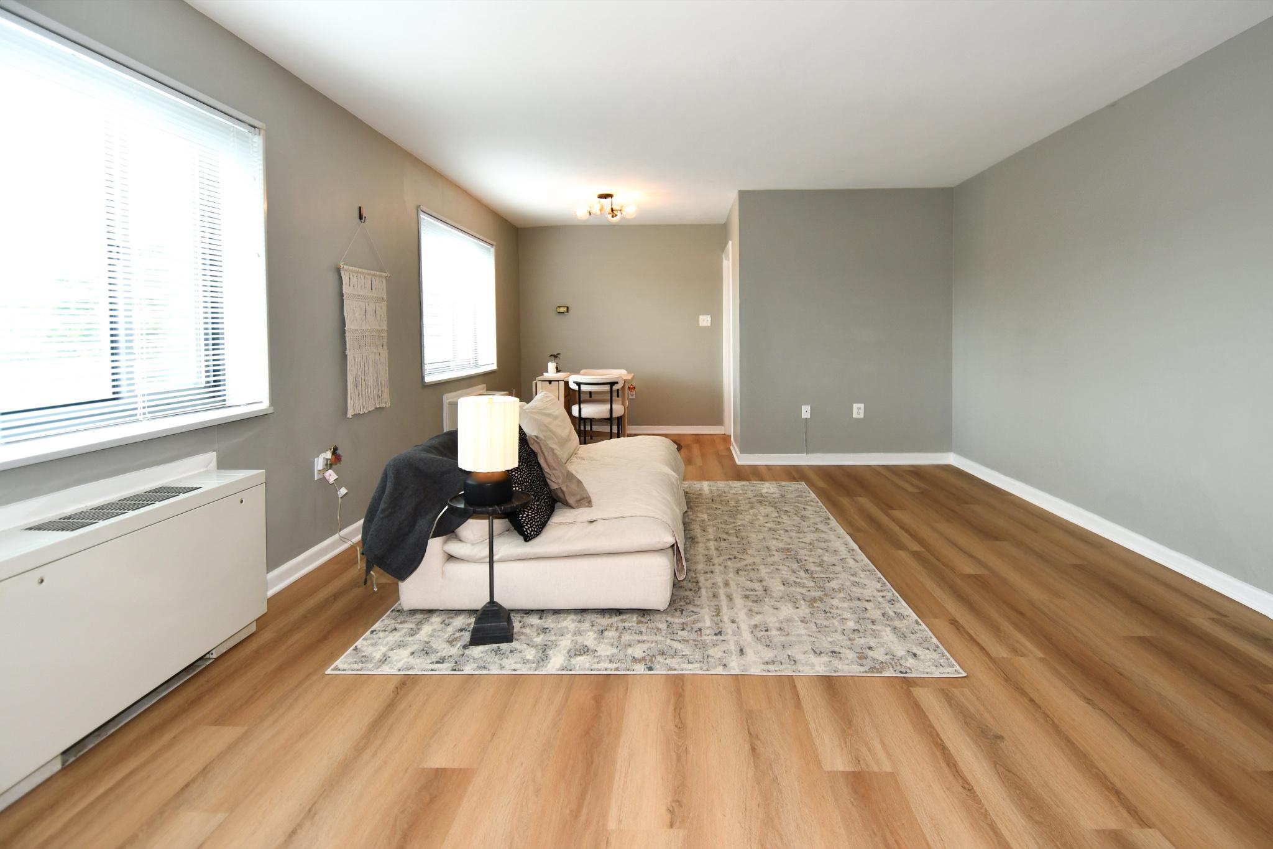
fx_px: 636
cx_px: 636
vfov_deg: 67.4
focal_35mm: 18
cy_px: 424
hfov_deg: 90.0
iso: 250
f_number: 4
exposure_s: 1/60
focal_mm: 12
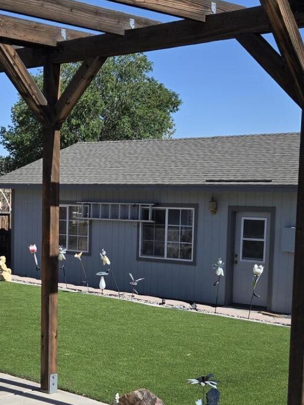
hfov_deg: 21.4
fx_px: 785
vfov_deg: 28.8
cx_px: 22
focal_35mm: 67
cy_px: 271
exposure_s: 1/2921
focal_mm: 5.4
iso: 32
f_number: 1.8
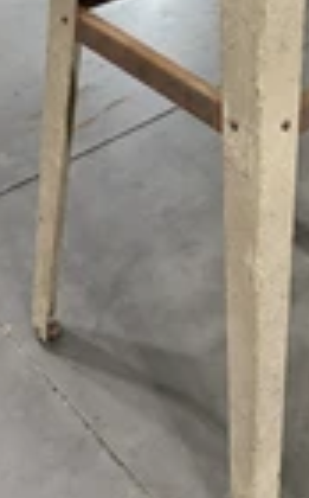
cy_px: -89
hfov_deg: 16.2
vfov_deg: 24.0
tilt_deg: -22.7
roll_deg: -1.3
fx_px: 1069
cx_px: 288
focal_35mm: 79
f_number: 1.6
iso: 320
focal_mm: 5.96
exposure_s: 1/60
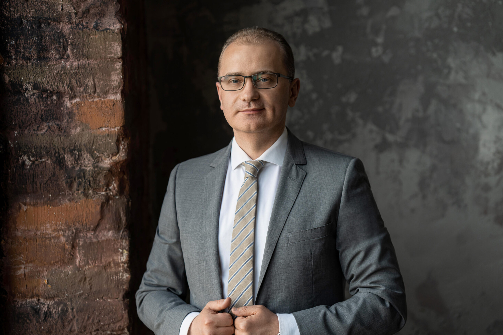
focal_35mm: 85
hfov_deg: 23.9
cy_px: 168
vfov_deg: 16.1
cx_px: 252
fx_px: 1188
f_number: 2.2
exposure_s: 1/1000
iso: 500
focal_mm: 85
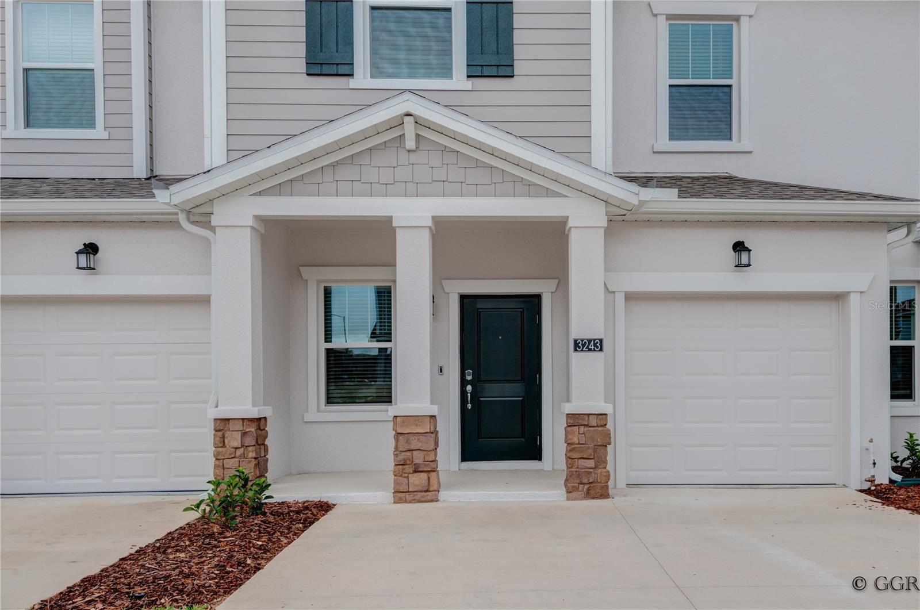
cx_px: 460
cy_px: 305
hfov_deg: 62.0
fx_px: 765
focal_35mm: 30
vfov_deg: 43.5
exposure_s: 1/500
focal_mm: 20
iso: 400
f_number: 8
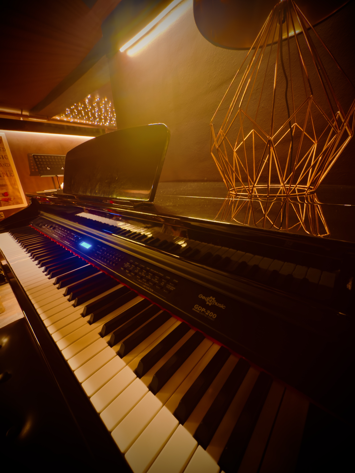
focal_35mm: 14
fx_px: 191
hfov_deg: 85.7
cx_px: 178
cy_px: 236
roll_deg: +3.5
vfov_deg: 102.1
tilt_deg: -18.3
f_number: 2.2
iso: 640
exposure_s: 1/10
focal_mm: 2.22
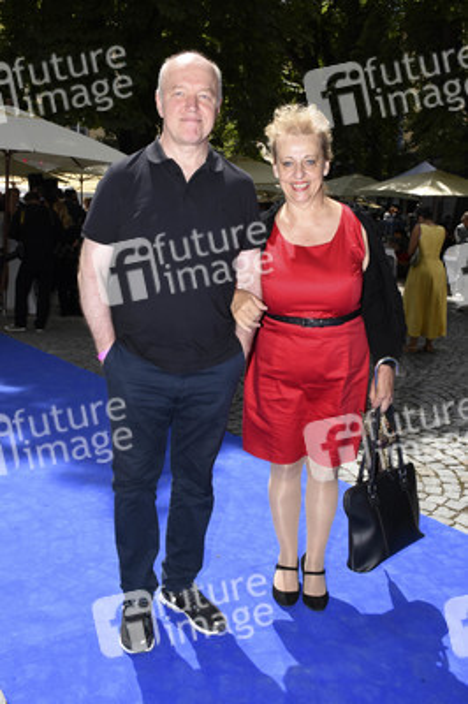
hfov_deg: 38.3
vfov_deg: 55.1
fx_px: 674
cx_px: 234
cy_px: 352
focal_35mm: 34
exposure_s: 1/160
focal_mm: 23
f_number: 18
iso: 320
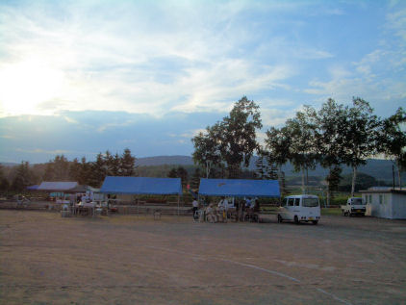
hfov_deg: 52.6
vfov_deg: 40.7
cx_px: 203
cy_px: 152
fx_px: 411
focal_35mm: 35
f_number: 4.3
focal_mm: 5.8
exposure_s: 1/800
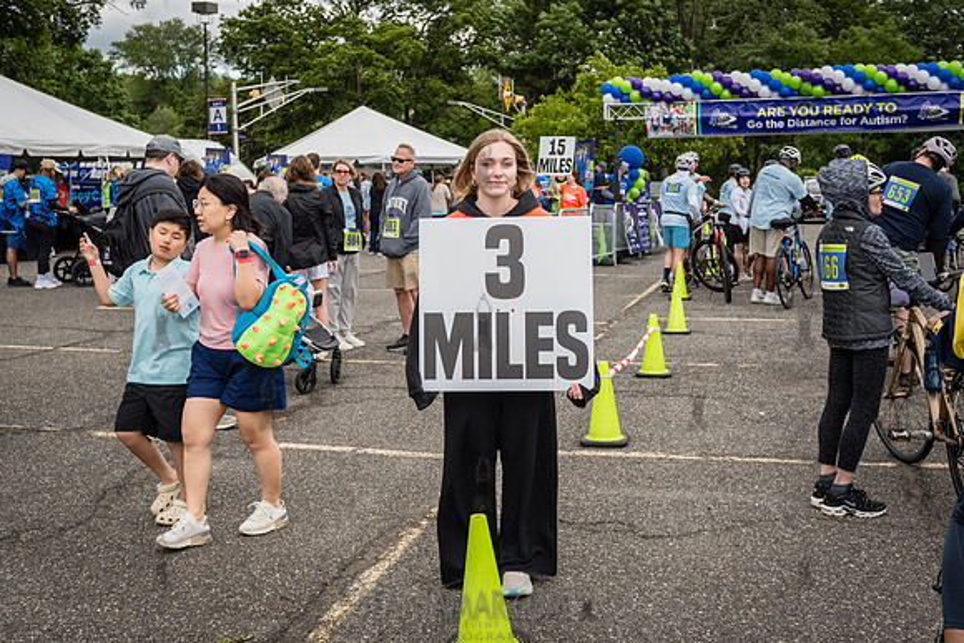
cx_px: 486
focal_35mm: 40
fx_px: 1073
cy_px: 260
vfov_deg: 33.3
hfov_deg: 48.4
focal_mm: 32
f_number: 4
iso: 400
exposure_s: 1/1250
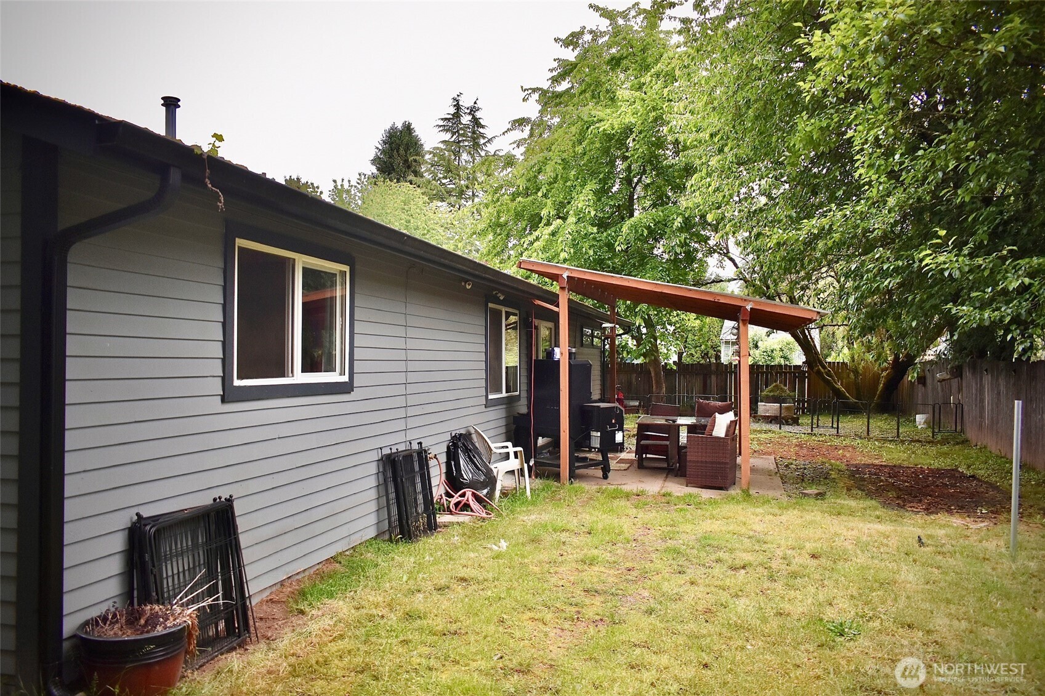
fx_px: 784
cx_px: 522
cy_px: 348
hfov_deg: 67.4
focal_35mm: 27
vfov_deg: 47.9
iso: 560
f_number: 4
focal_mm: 18
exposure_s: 1/1000
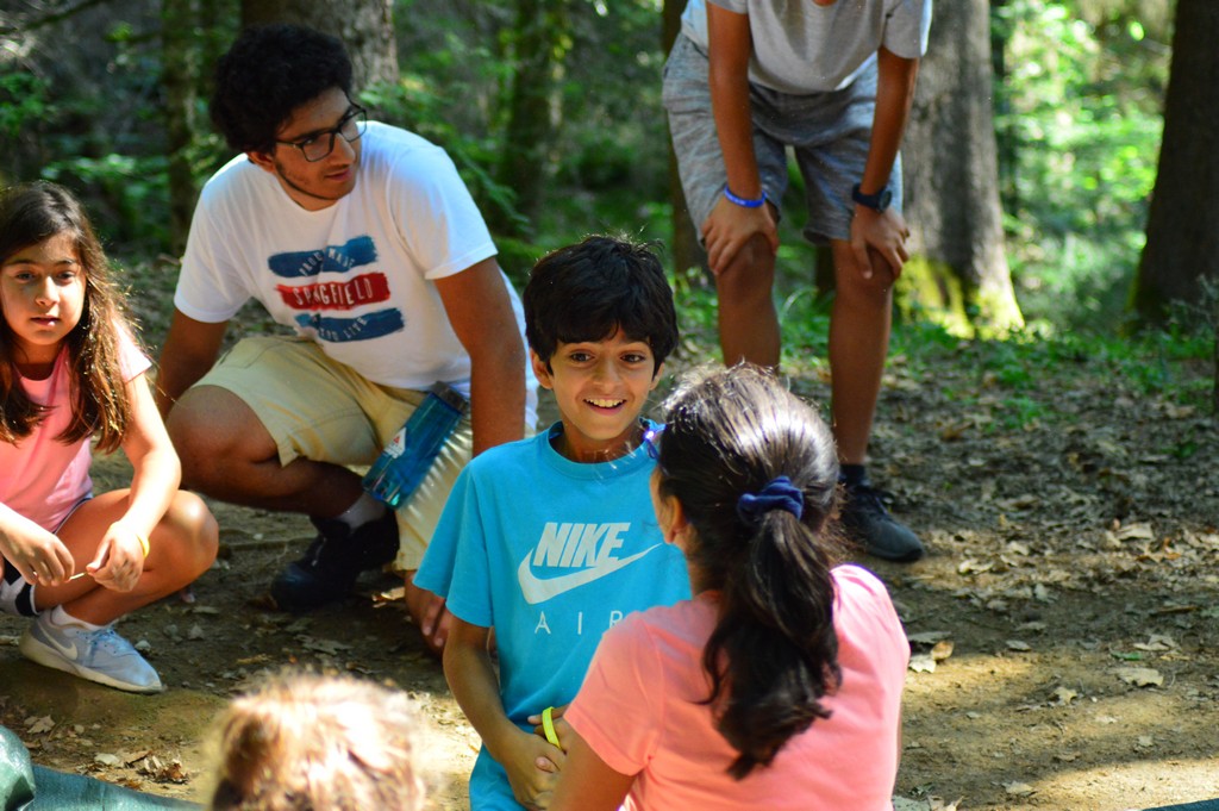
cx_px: 610
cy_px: 406
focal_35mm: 105
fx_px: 3552
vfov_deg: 13.0
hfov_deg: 19.5
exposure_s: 1/200
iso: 1600
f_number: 4
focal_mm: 70
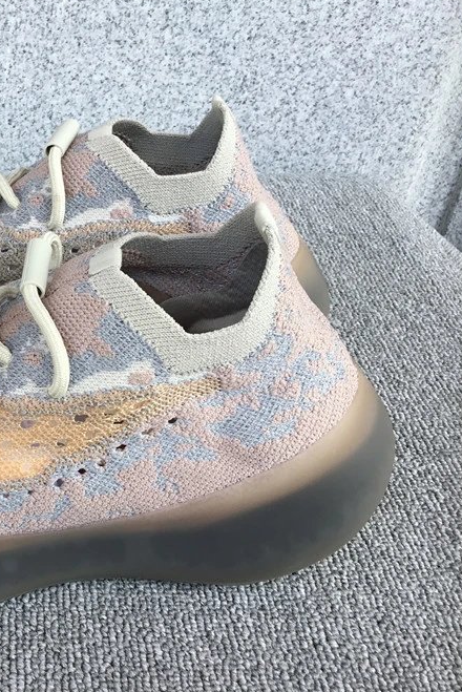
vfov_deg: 44.5
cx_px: 24
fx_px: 846
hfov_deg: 29.0
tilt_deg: -38.3
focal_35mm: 44
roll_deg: -2.9
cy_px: 345
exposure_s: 1/296
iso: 25
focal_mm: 3.3
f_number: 2.4
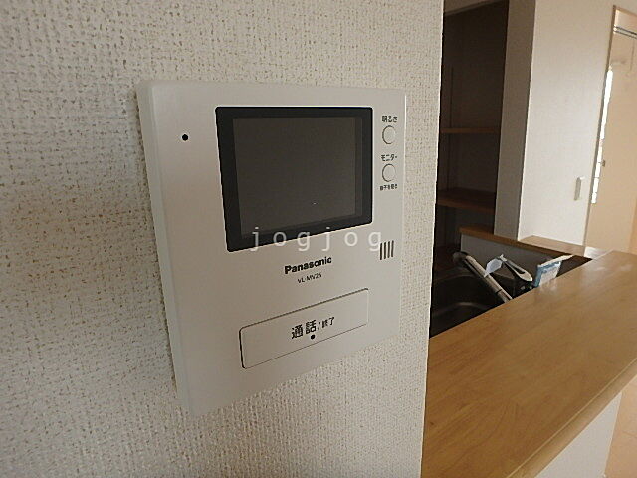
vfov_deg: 63.4
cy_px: 239
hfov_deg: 79.0
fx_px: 386
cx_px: 318
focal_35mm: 21
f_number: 3.5
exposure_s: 1/50
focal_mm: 3.7
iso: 200
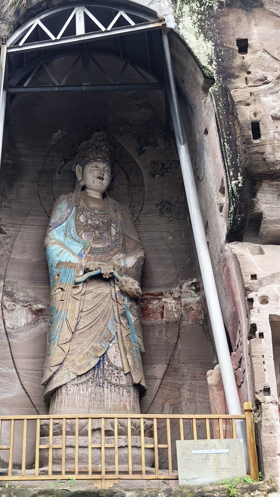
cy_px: 249
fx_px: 686
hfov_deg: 23.0
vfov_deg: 39.9
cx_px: 93
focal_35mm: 52
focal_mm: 6.98
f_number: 1.4
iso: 125
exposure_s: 1/100
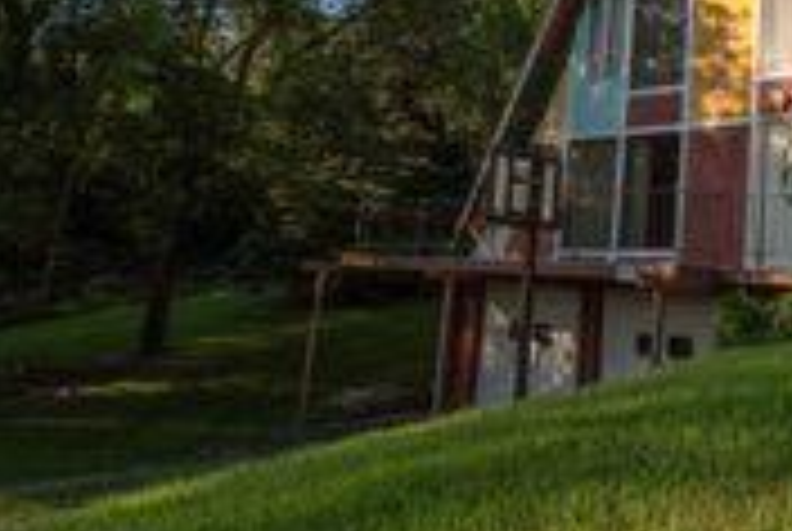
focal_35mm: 39
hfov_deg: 46.2
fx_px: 859
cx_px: 662
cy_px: 47
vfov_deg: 32.5
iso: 160
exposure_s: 1/500
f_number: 5.6
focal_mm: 16
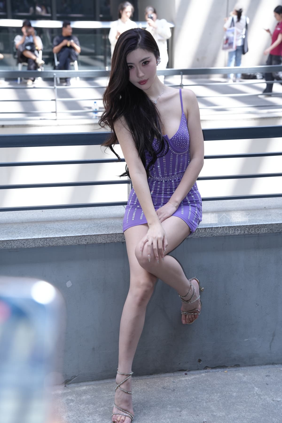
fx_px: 780
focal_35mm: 66
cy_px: 212
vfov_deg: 30.3
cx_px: 141
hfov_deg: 20.5
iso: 250
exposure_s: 1/125
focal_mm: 66.4
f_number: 5.6
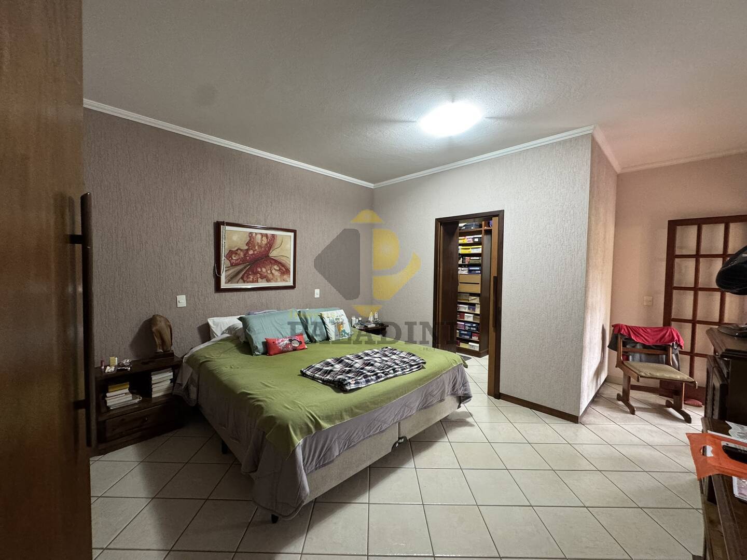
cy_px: 280
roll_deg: -1.2
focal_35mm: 14
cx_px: 374
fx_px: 302
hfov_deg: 102.1
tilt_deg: -2.6
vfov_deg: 85.7
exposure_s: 1/60
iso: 500
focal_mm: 2.22
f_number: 2.2
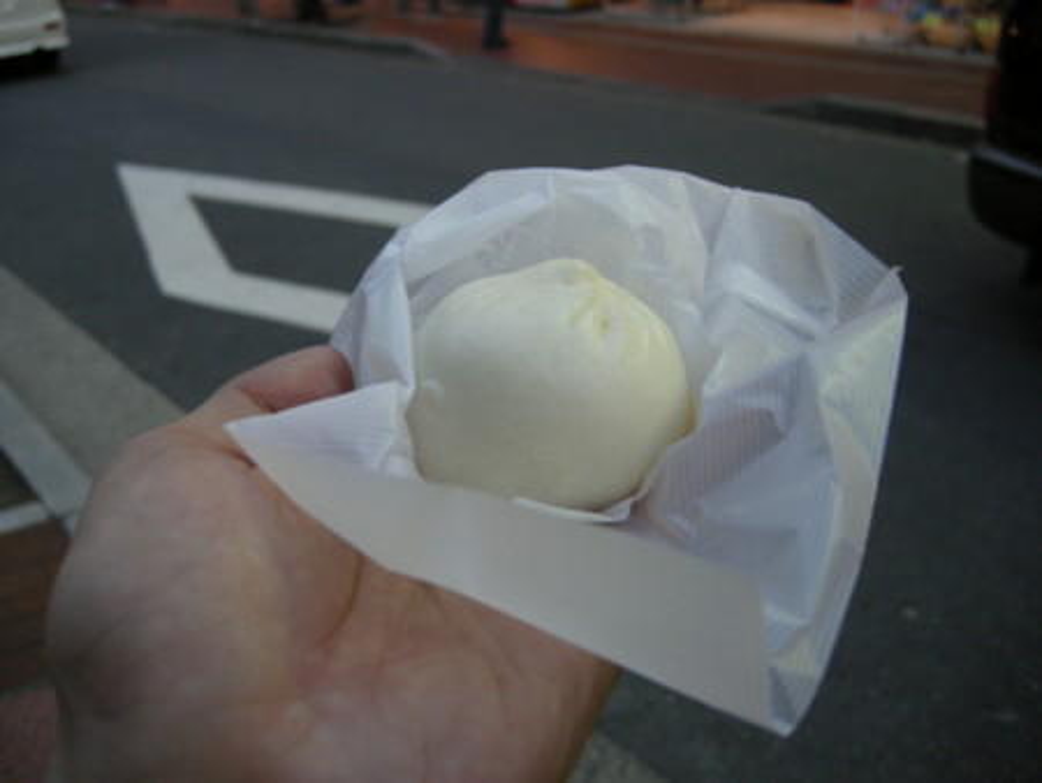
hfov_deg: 52.6
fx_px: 1054
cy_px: 392
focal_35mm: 35
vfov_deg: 40.7
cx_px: 521
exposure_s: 1/63.7
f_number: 2.7
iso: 181
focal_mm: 7.5
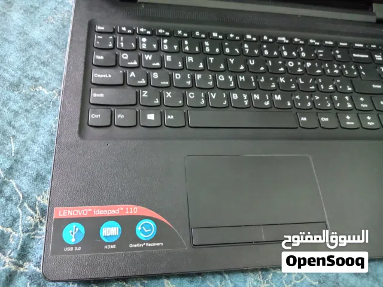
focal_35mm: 27
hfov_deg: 65.3
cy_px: 144
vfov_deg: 51.4
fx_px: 299
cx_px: 192
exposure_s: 1/16.7
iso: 3268
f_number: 1.8
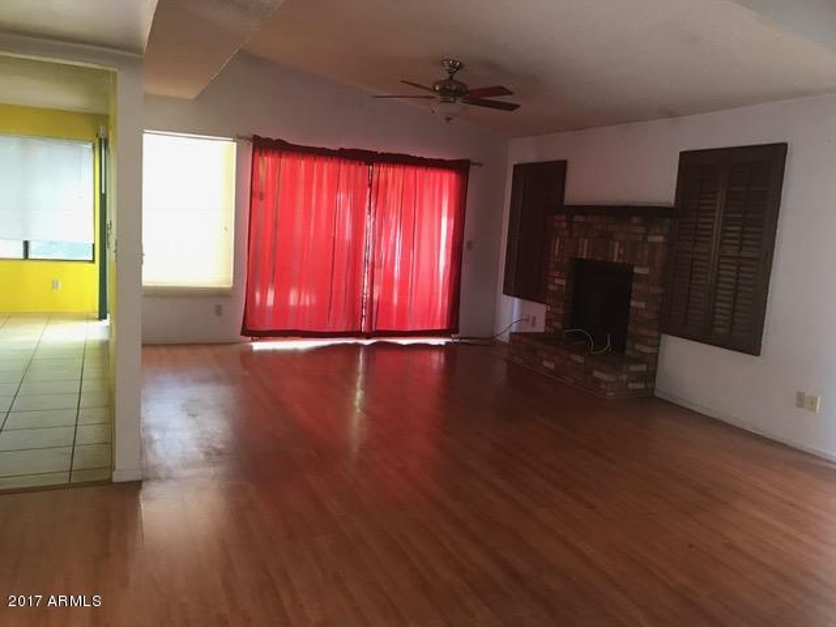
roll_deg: -2.9
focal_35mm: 28
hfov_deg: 63.4
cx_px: 418
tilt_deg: -7.6
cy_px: 314
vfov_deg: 49.7
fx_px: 676
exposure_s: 1/15
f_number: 1.8
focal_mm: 3.99
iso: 80
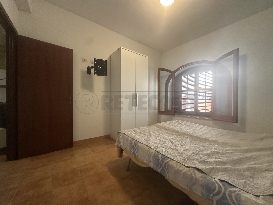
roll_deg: -0.5
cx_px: 136
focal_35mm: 14
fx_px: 110
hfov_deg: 102.1
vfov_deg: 85.7
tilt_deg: -0.8
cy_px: 102
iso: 250
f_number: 2.2
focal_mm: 2.22
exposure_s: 1/50
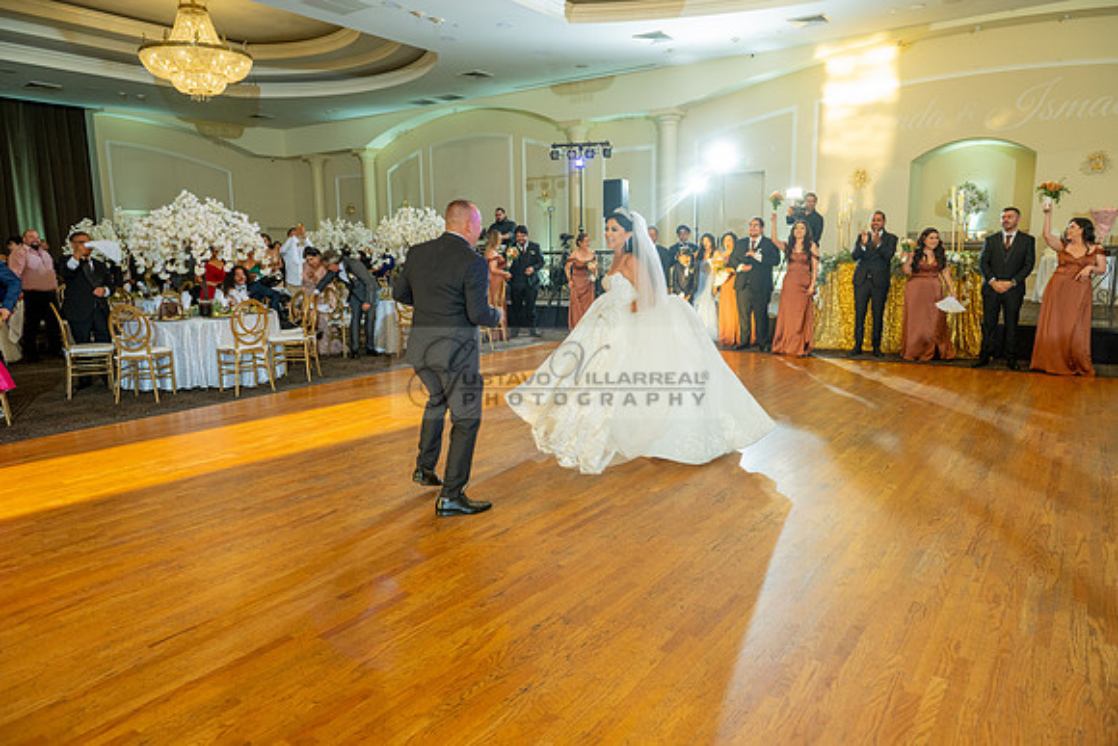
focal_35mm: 24
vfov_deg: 53.2
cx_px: 559
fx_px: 745
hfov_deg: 73.7
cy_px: 373
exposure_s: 1/80
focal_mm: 24
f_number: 4
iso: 800
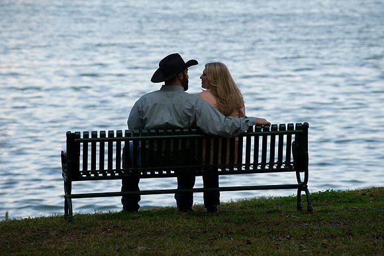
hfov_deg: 10.3
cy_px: 128
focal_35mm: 200
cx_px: 192
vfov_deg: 6.9
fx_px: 2132
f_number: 5
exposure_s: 1/320
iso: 250
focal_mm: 200
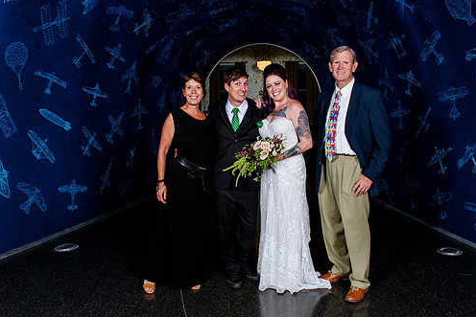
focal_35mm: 31
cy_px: 151
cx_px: 241
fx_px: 410
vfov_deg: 42.3
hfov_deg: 60.3
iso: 640
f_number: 6.3
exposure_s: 1/125
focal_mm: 24
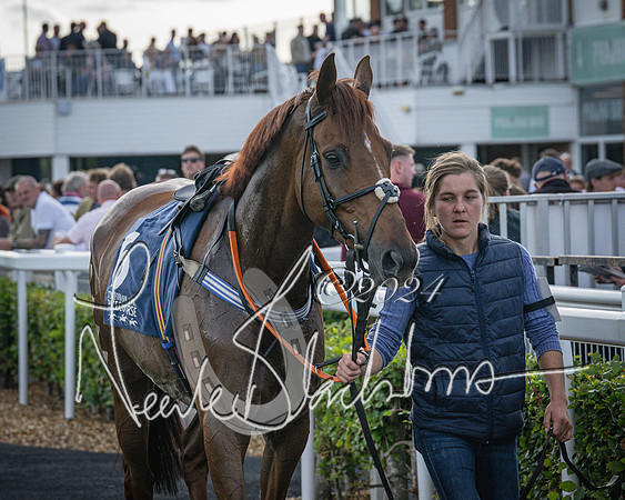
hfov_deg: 11.0
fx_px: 3231
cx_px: 298
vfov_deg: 8.8
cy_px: 236
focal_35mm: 175
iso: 400
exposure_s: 1/2000
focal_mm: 87
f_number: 4
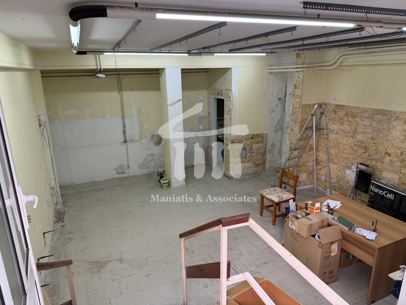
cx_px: 203
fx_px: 281
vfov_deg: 56.8
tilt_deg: -15.3
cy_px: 152
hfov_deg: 71.6
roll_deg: +1.1
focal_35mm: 24
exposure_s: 1/100
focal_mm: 6.76
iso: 125
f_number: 1.78
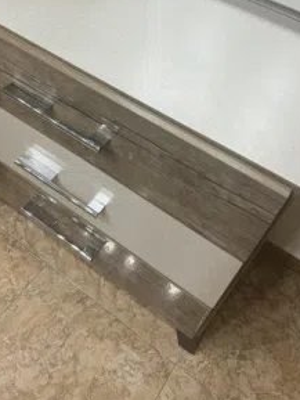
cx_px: 126
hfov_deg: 39.6
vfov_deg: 50.3
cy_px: 129
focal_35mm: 36
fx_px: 416
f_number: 1.5
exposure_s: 1/50
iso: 64
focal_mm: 5.7
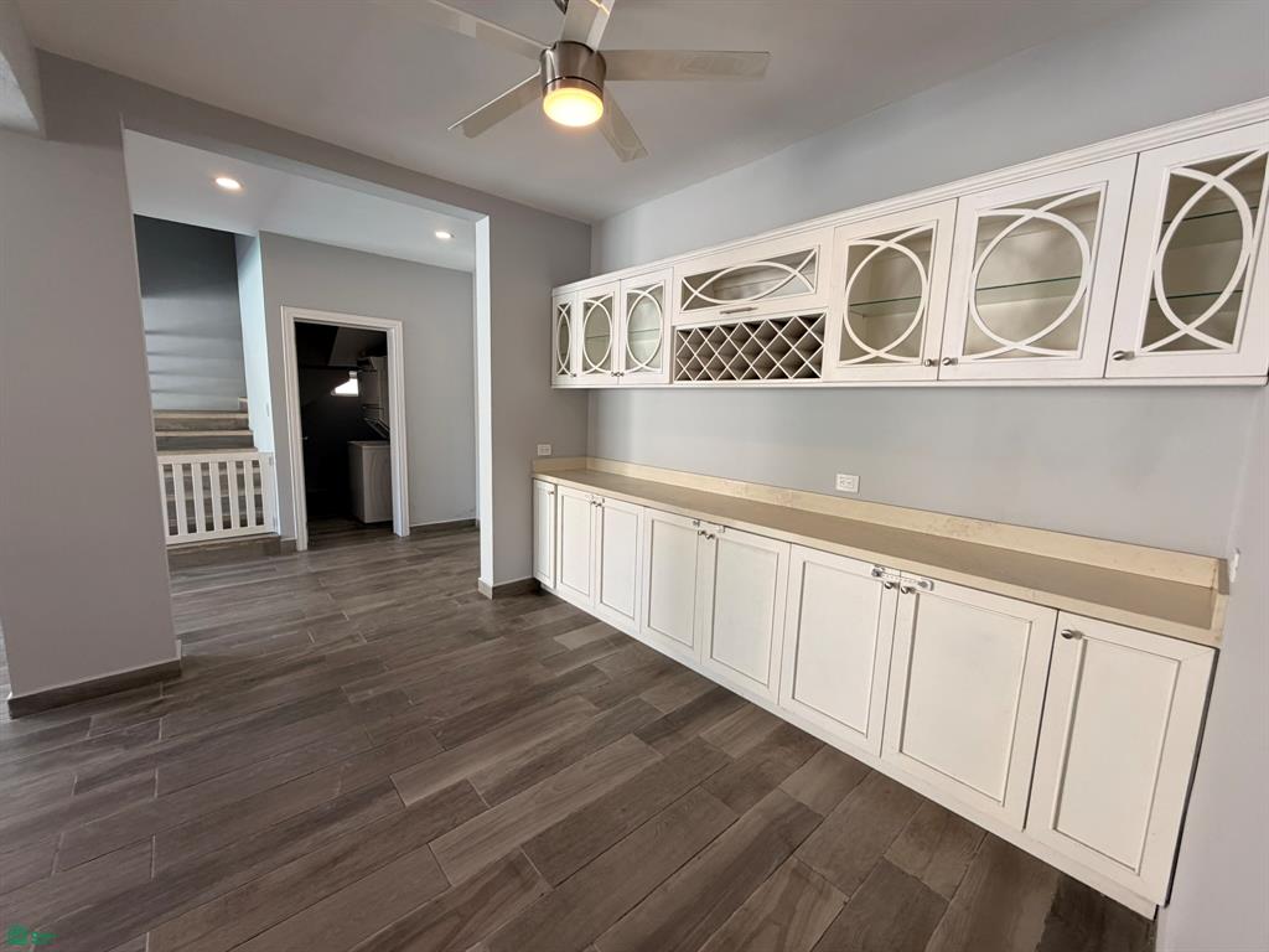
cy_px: 476
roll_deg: -2.0
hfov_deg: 102.1
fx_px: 513
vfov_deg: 85.7
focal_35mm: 14
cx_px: 634
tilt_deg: -8.6
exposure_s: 1/120
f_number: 2.2
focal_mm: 2.22
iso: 125
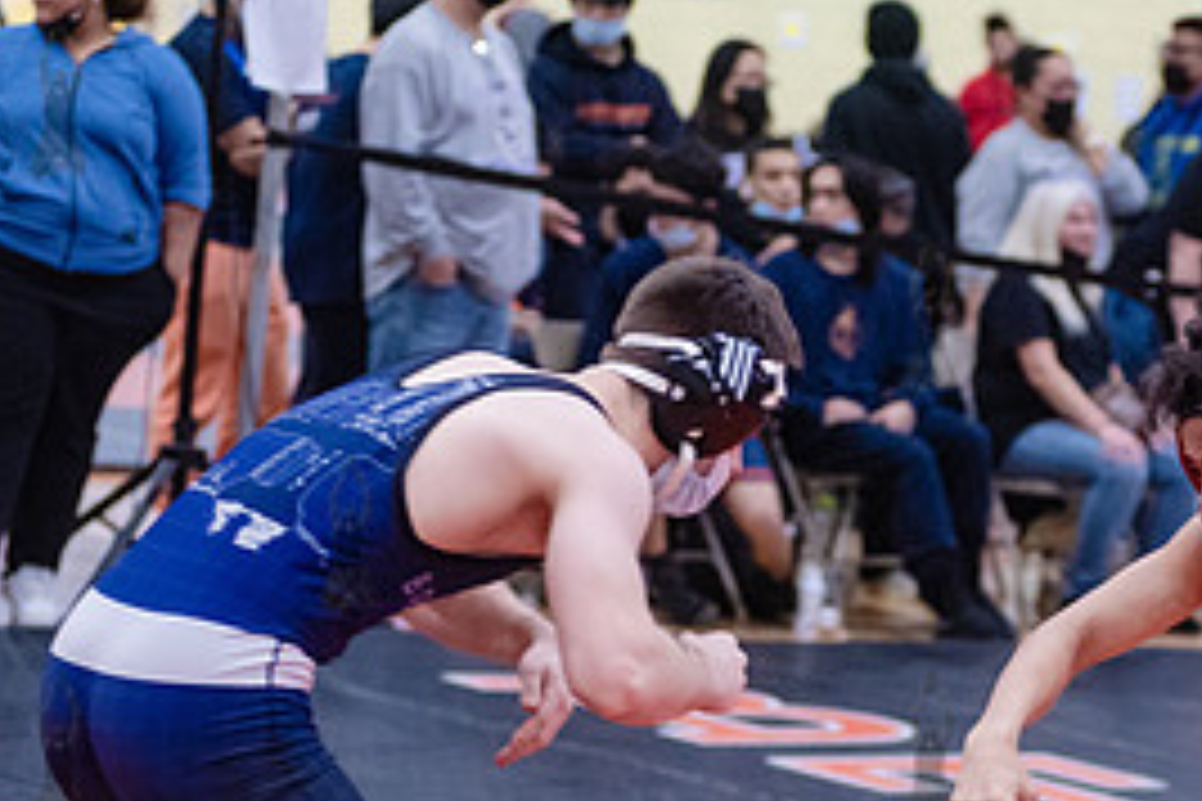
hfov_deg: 11.8
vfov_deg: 7.9
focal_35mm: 174
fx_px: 5809
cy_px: 749
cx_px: 927
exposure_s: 1/400
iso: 4000
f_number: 3.5
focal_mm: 80
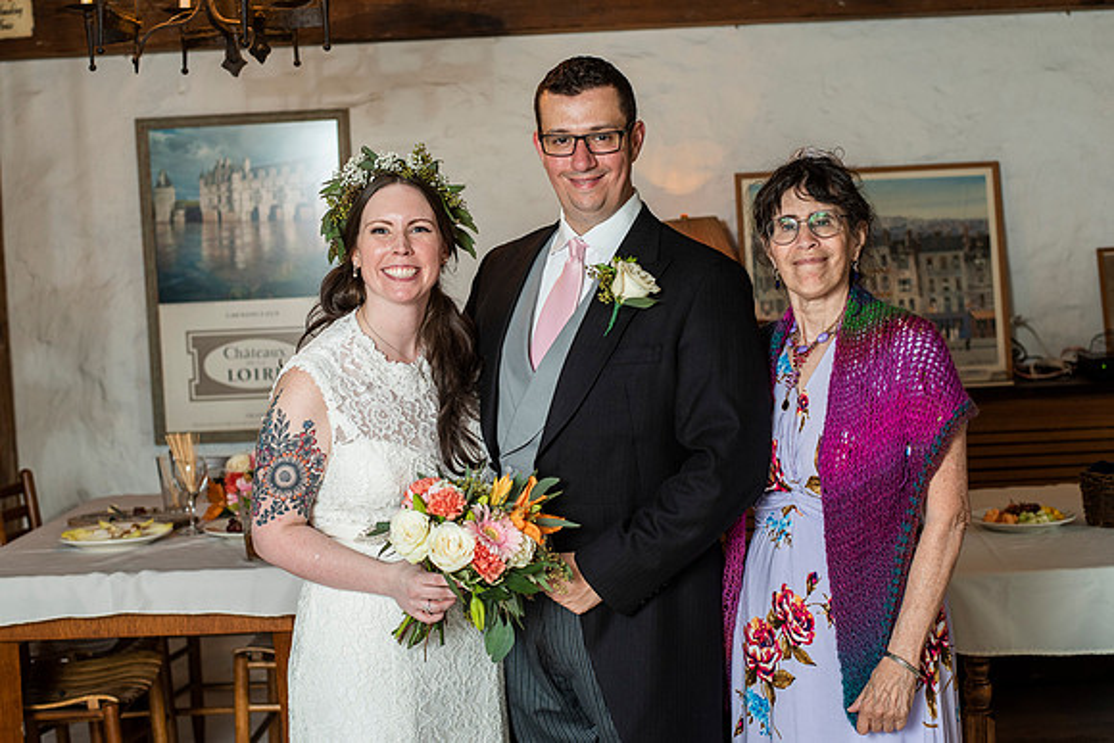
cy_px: 330
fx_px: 1736
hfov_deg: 35.6
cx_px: 552
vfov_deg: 24.2
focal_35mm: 56
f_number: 3.5
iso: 500
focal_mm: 50
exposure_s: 1/80
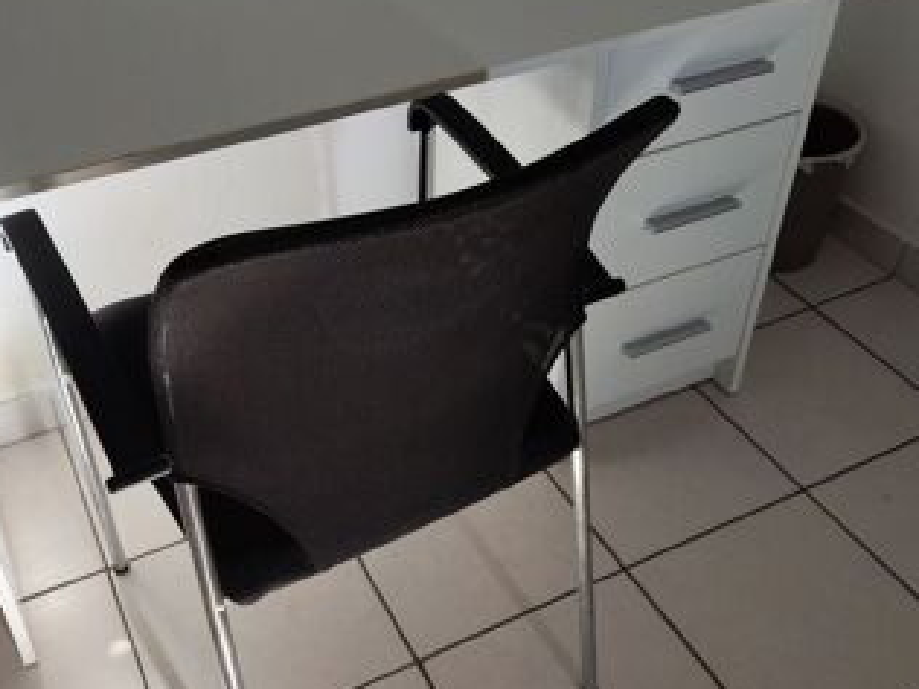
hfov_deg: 48.8
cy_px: 297
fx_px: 1009
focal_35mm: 38
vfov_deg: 37.6
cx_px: 384
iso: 109
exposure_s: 1/25
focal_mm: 4.15
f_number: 1.8
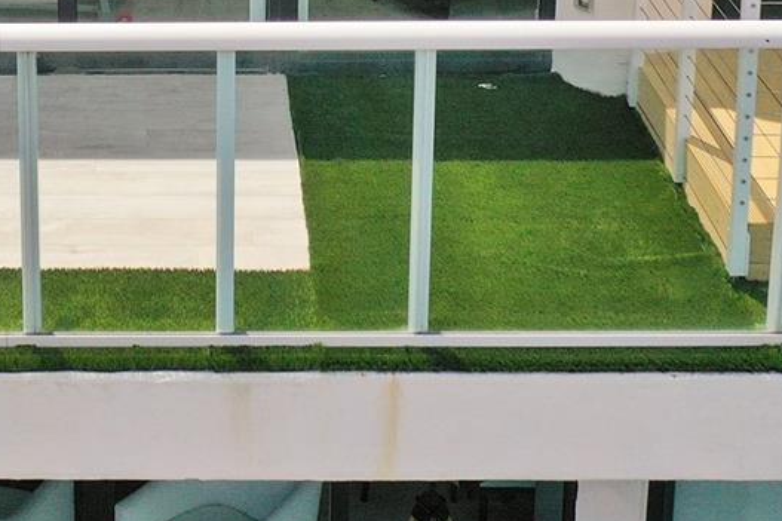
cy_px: -166
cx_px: 151
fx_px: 1846
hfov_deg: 23.6
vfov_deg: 15.3
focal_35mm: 85
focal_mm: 10.26
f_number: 4
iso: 200
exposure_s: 1/120
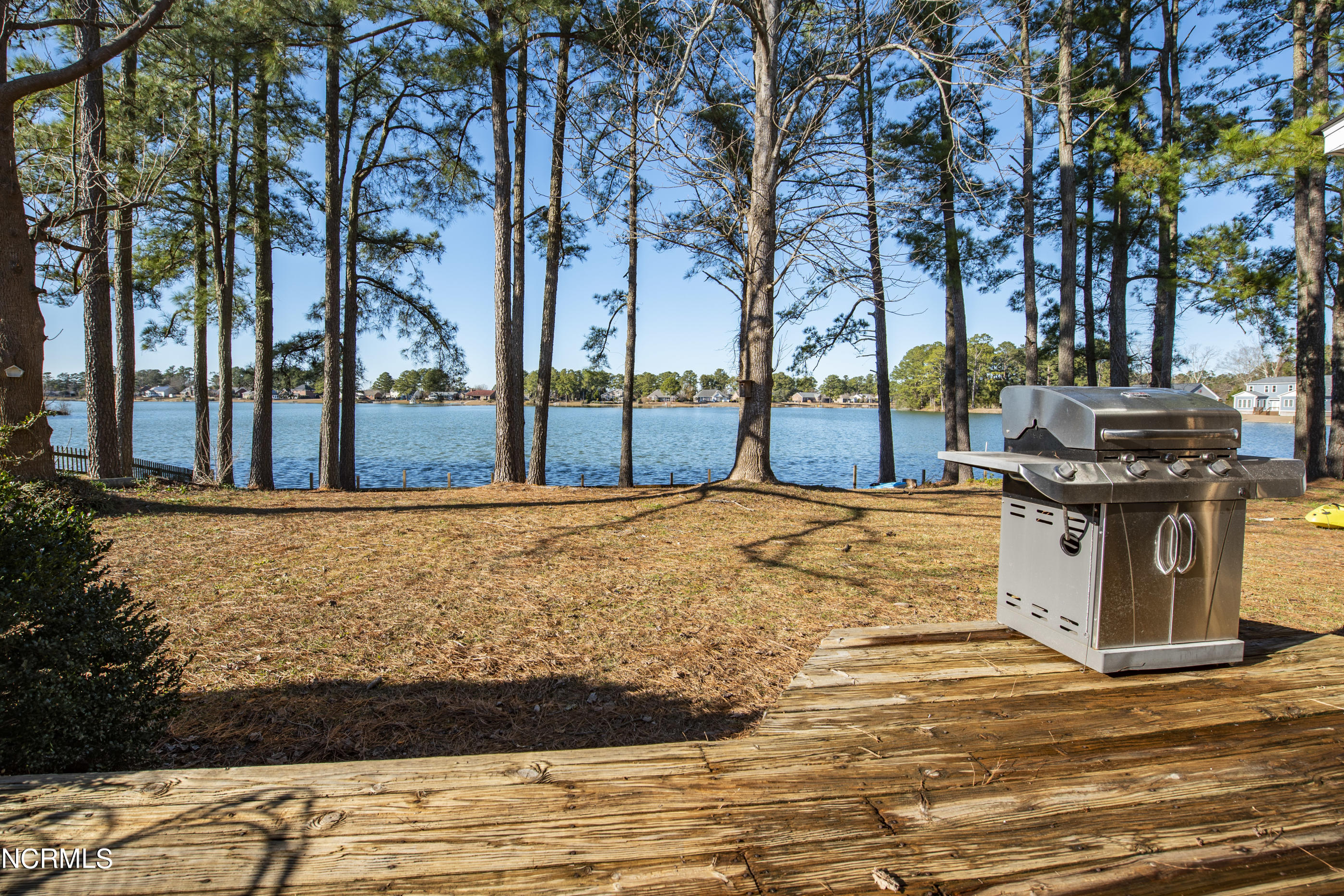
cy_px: 421
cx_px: 632
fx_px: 560
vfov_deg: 77.2
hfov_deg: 100.3
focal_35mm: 15
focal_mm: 14
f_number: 5.6
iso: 125
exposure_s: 1/400
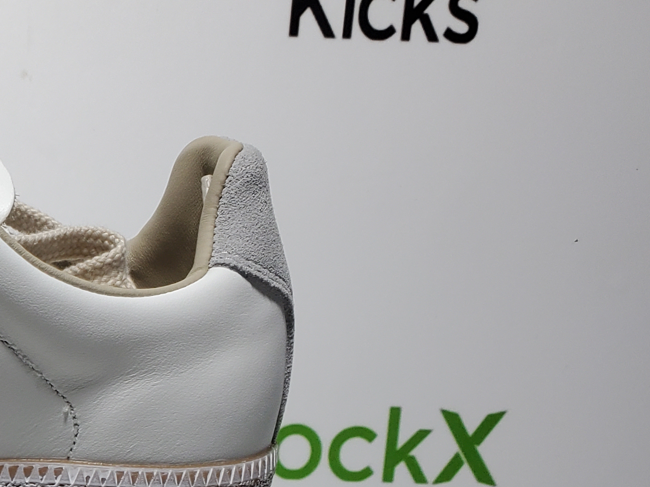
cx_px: -206
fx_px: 1408
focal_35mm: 75
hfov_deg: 23.0
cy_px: 697
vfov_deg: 17.9
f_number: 2.4
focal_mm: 4.3
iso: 50
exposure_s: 1/297
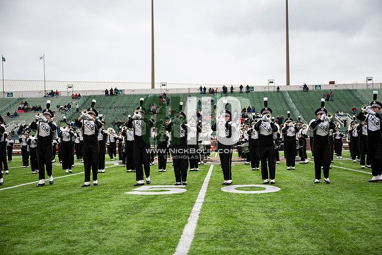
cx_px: 191
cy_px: 128
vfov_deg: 31.2
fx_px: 456
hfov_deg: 45.4
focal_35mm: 43
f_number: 2.8
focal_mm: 43
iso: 100
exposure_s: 1/500
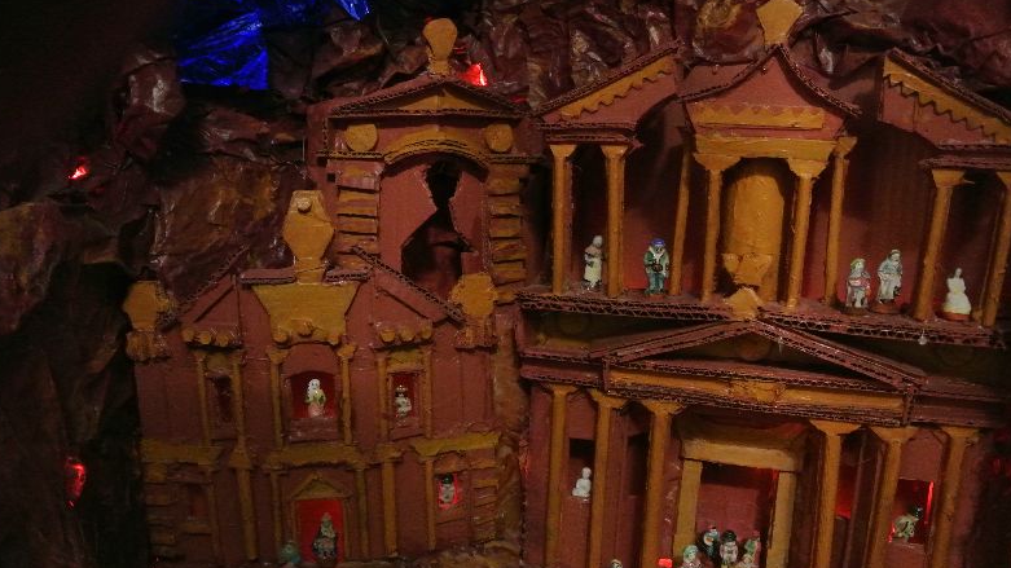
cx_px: 498
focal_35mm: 29
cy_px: 329
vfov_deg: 40.0
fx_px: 777
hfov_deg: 66.1
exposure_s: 1/60
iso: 3200
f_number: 3.5
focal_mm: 10
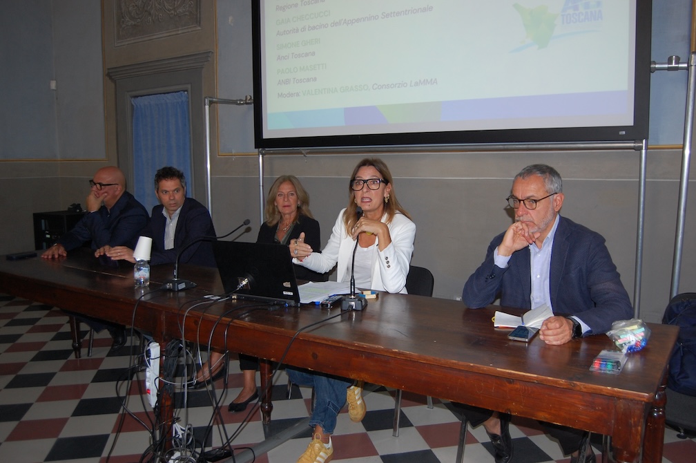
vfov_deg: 43.5
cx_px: 348
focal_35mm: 30
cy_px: 232
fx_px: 579
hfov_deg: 62.0
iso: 400
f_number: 3.8
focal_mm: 20
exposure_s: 1/60
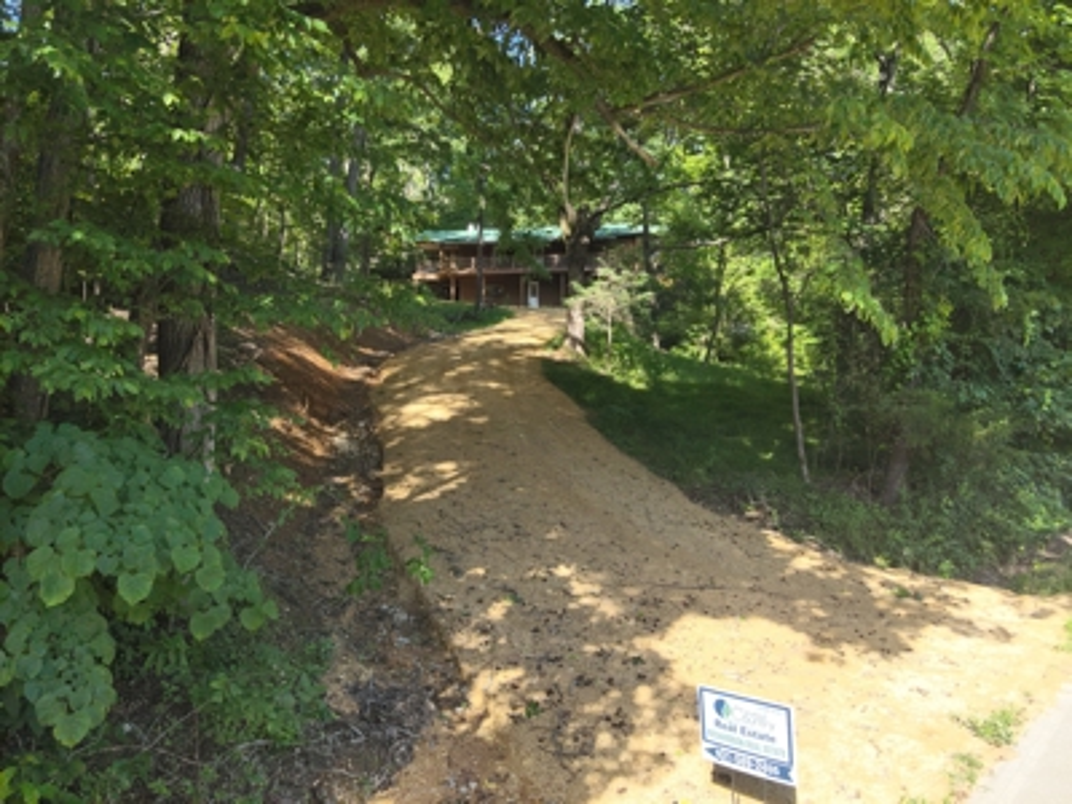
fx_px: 743
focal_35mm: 24
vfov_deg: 56.8
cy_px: 402
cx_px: 536
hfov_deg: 71.6
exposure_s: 1/500
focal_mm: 4.4
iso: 100
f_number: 2.8
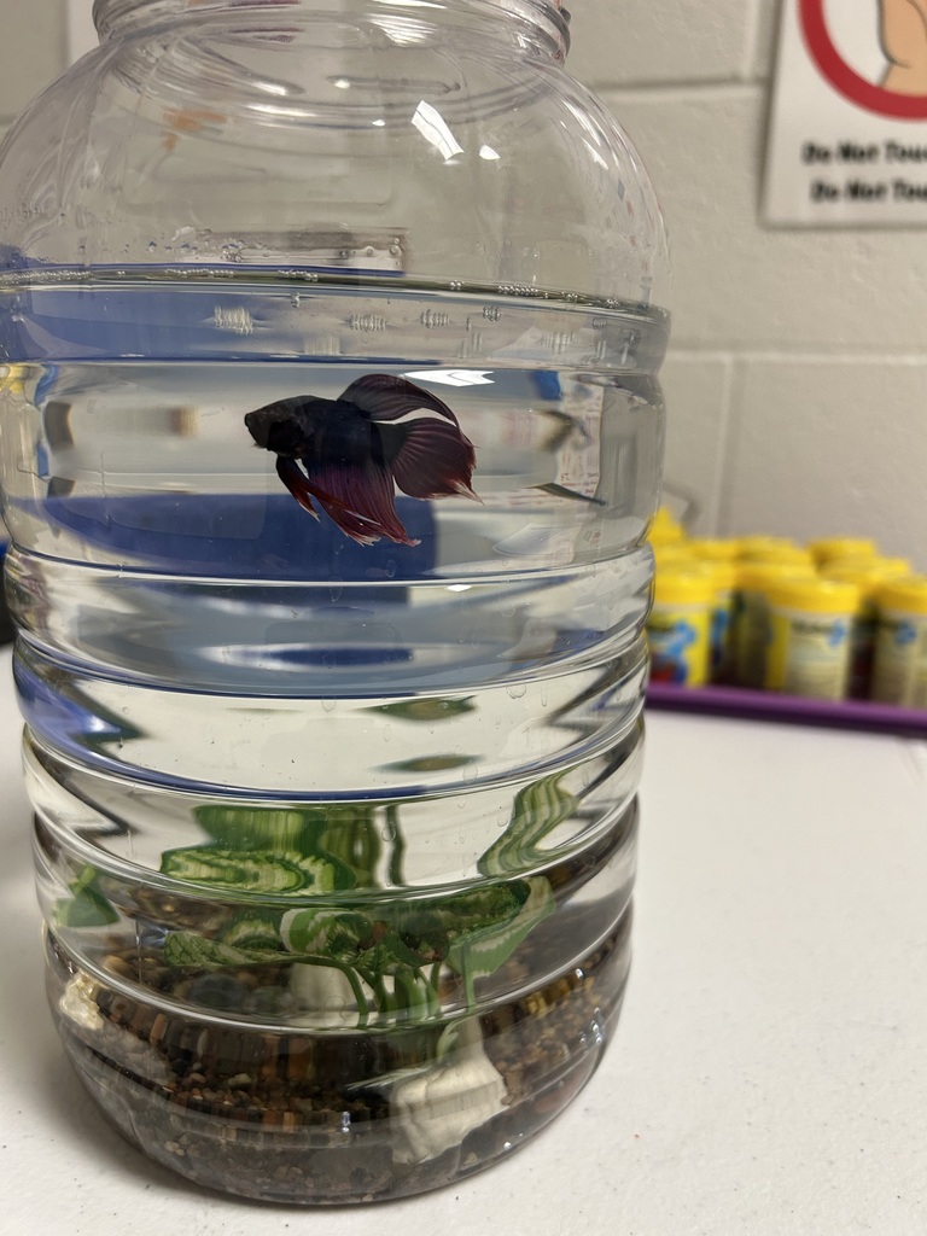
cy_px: 618
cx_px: 464
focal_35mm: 26
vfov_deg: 67.3
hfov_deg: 53.1
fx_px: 928
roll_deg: -2.4
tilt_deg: -14.6
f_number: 1.5
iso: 125
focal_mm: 5.7
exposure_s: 1/99
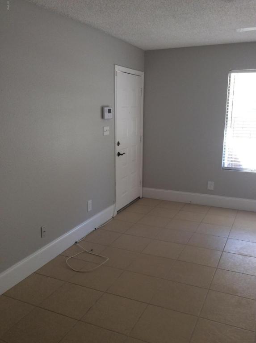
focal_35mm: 32
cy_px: 172
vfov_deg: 56.9
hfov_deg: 44.0
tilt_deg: -12.8
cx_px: 128
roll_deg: +0.3
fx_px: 317
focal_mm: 3.3
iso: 40
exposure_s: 1/60
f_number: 2.4
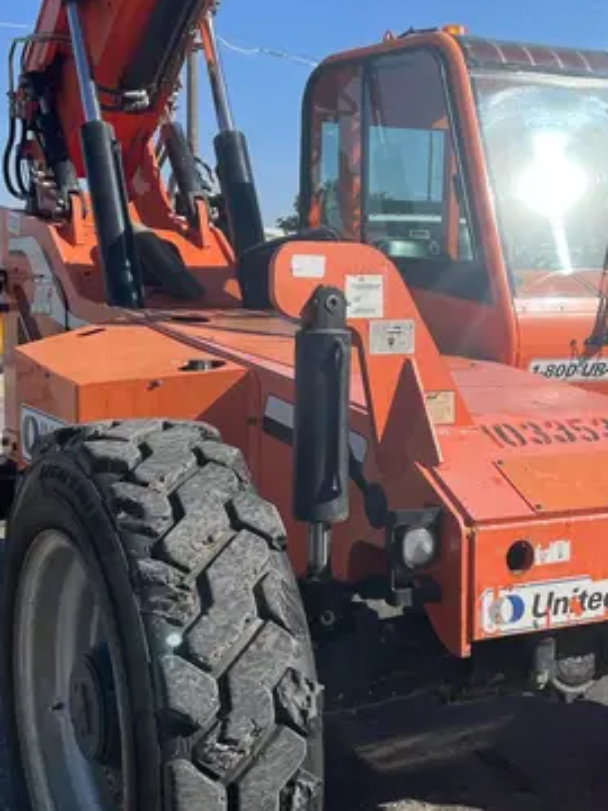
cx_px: 376
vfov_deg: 36.2
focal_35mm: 53
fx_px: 1241
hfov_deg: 27.4
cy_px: 422
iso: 32
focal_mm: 4.2
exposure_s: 1/3610
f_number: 1.6
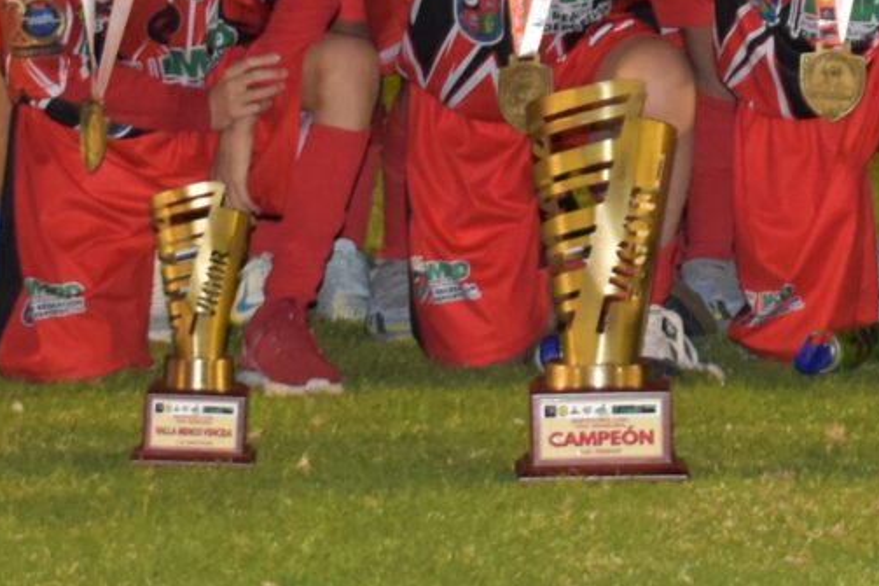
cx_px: 973
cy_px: -539
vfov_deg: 5.7
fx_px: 5773
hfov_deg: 8.6
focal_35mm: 237
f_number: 4.2
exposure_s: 1/30
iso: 1600
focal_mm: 31
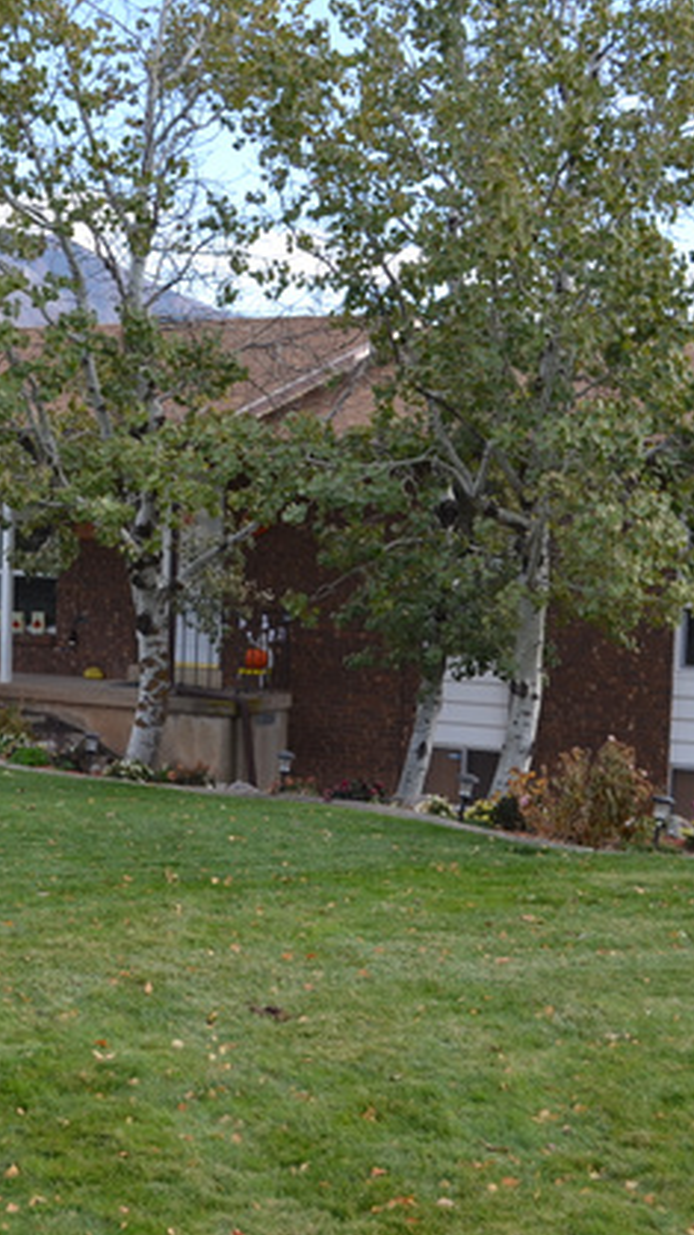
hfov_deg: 22.5
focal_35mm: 53
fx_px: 1735
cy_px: 616
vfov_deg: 39.2
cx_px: 201
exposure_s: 1/125
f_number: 5.6
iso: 125
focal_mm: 22
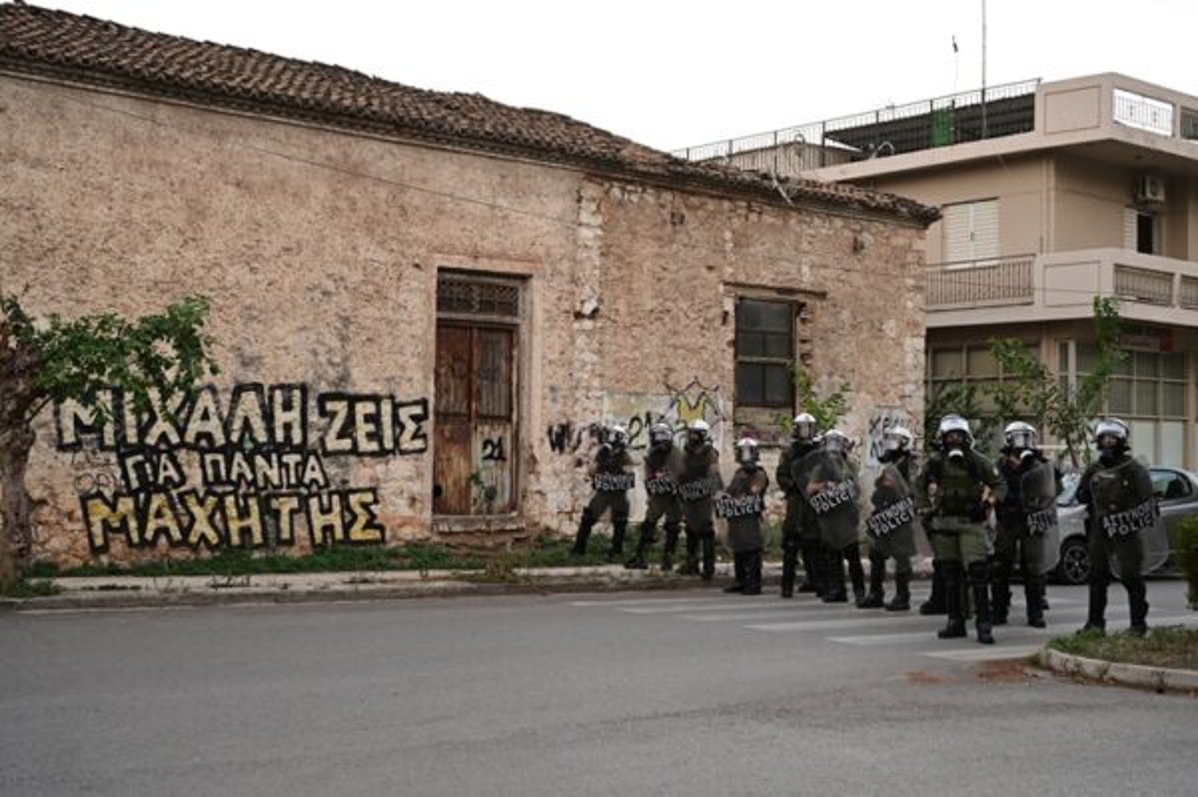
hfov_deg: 43.6
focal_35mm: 45
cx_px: 599
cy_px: 398
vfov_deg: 29.8
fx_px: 1496
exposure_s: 1/400
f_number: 4
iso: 1000
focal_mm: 45
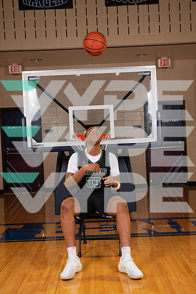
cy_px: 147
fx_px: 359
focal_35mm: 44
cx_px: 98
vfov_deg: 44.5
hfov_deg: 30.5
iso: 320
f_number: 7.1
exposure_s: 1/320
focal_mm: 44
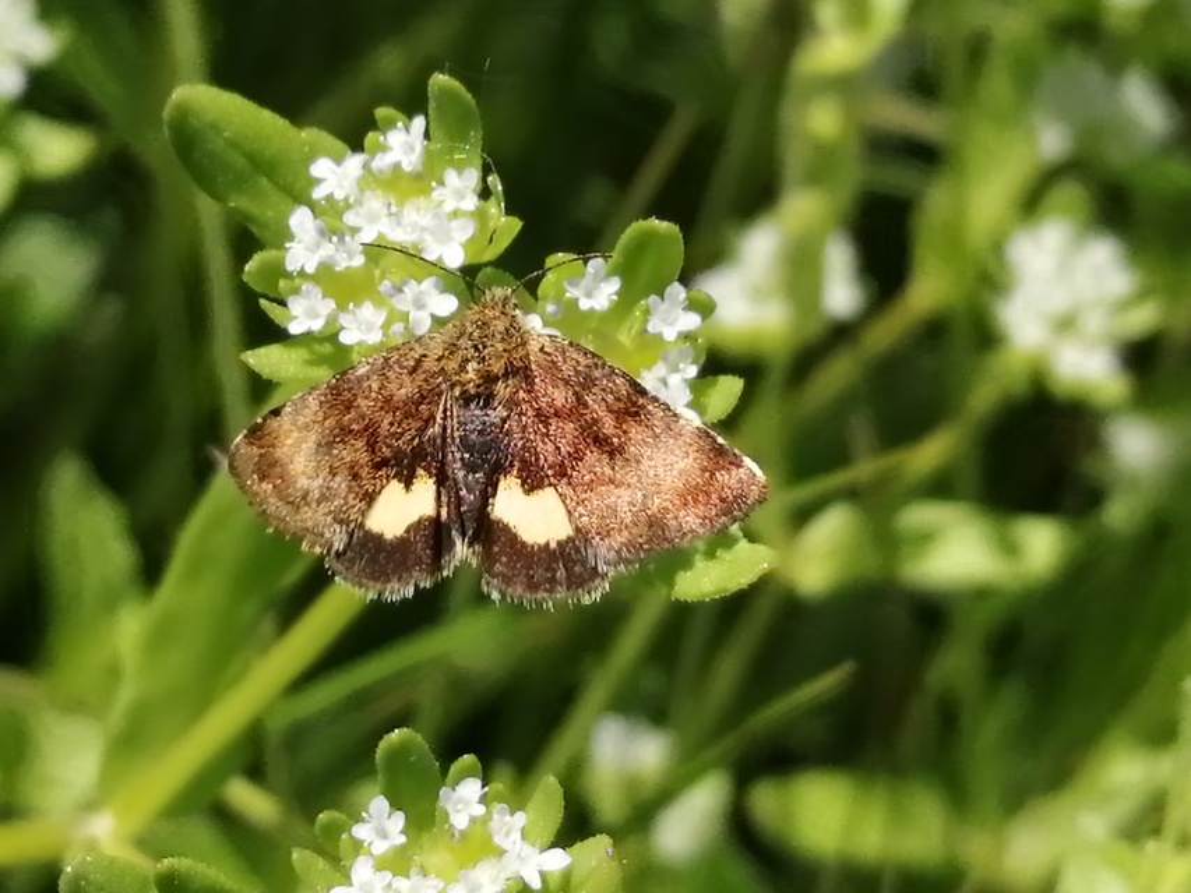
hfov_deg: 18.9
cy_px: 446
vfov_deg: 14.2
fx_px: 3579
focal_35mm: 104
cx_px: 596
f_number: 1.8
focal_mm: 3.46
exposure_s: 1/1333
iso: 50
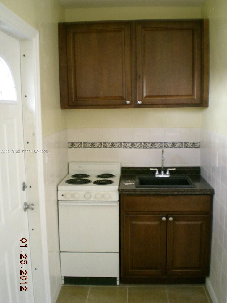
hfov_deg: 37.7
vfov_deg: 49.0
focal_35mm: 38
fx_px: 332
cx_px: 114
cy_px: 152
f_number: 3.1
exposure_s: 1/33
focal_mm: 6.3
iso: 200
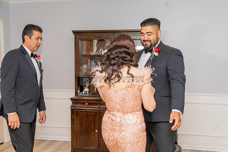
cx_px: 114
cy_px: 76
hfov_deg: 47.4
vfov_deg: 32.6
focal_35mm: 41
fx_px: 260
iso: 640
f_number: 4.5
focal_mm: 41
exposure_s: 1/160
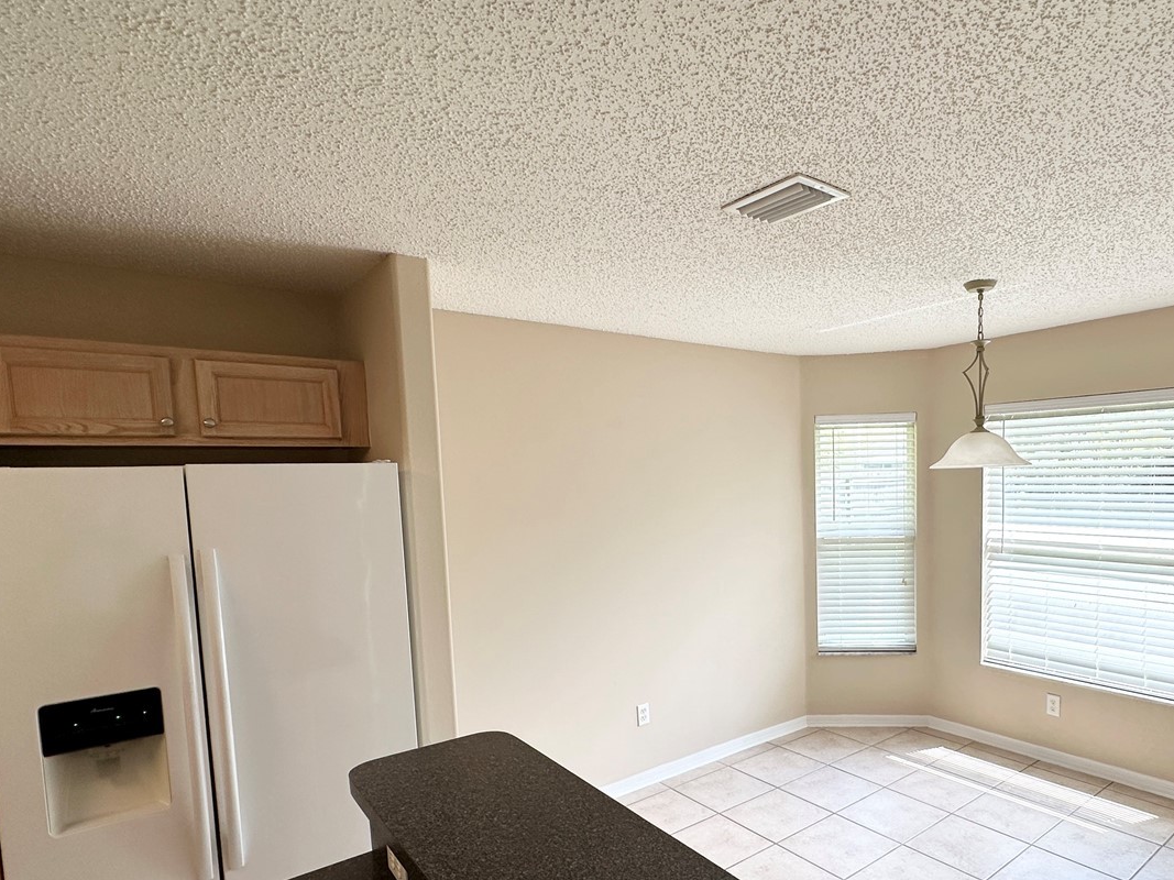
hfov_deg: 77.2
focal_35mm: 21
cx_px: 750
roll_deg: +1.0
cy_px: 537
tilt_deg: -5.6
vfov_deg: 62.8
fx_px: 712
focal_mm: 2.22
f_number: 2.2
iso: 40
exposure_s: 1/186
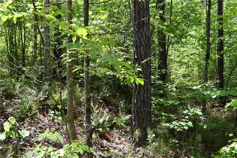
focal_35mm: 36
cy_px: 79
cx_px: 118
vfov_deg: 36.8
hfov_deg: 53.1
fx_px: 237
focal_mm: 18
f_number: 5.6
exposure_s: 1/250
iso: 200
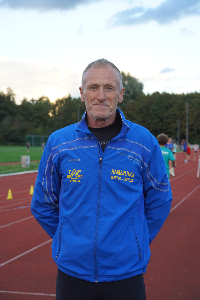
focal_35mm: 63
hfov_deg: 21.6
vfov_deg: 31.9
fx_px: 525
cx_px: 100
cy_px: 150
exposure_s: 1/160
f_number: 5
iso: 320
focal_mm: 42
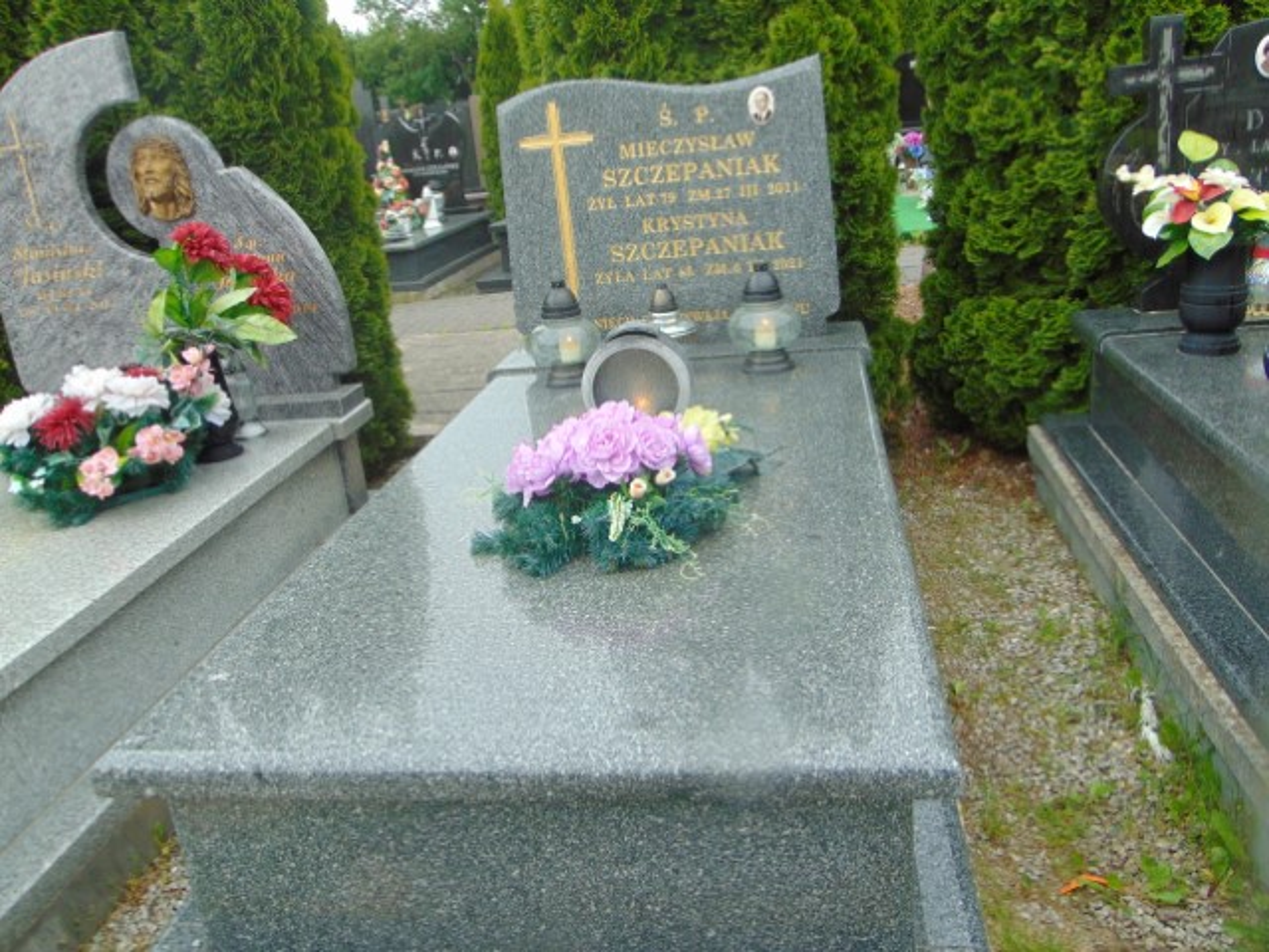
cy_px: 476
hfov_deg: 60.0
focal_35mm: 30
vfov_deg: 46.8
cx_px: 634
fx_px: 1100
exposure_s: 1/50
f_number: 3.1
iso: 80
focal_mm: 5.4
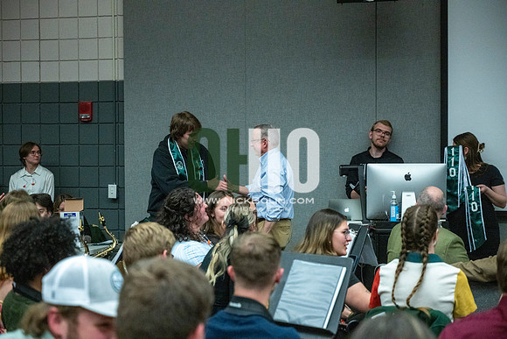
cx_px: 254
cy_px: 170
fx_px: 986
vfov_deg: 19.5
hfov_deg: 28.8
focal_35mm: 70
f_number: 4
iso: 10000
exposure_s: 1/500
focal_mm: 70
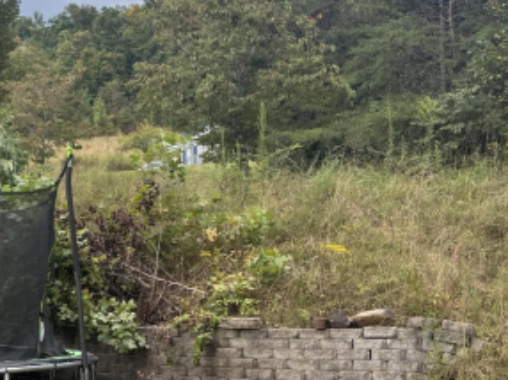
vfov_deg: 25.9
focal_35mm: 56
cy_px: 249
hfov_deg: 32.0
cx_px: 12
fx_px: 821
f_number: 1.78
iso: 80
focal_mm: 6.76
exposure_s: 1/588
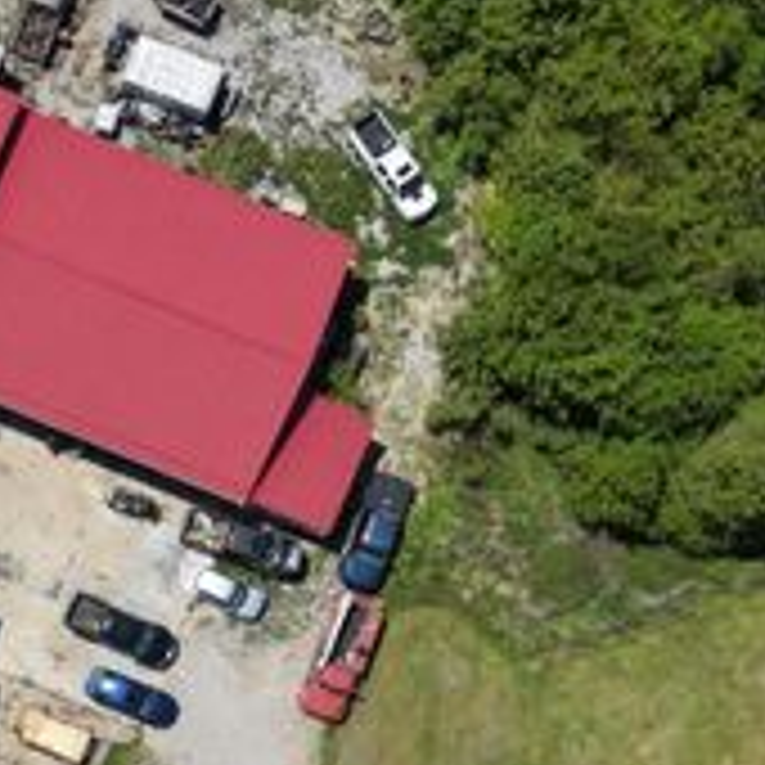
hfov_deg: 19.8
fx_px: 2075
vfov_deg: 20.5
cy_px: 682
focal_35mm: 83
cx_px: -117
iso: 230
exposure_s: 1/8000
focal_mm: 8.67
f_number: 1.8
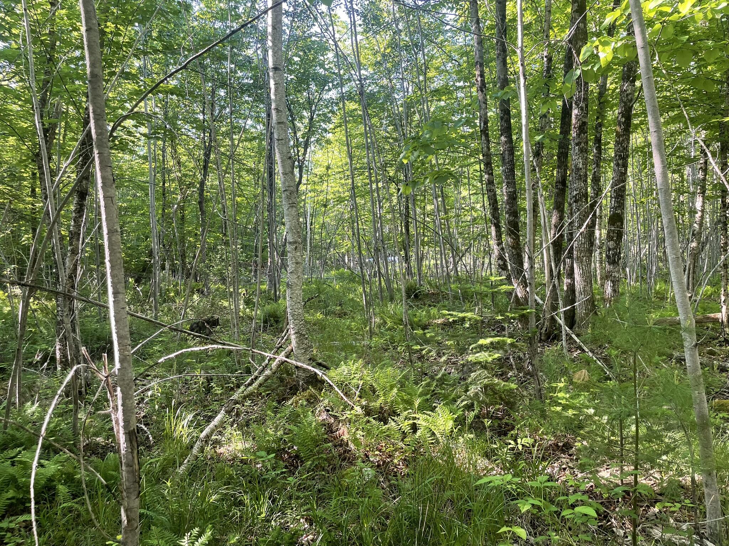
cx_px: 364
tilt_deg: +1.8
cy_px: 273
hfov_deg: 67.3
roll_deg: +1.4
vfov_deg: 53.1
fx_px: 548
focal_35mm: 26
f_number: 1.6
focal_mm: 4.2
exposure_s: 1/121
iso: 64
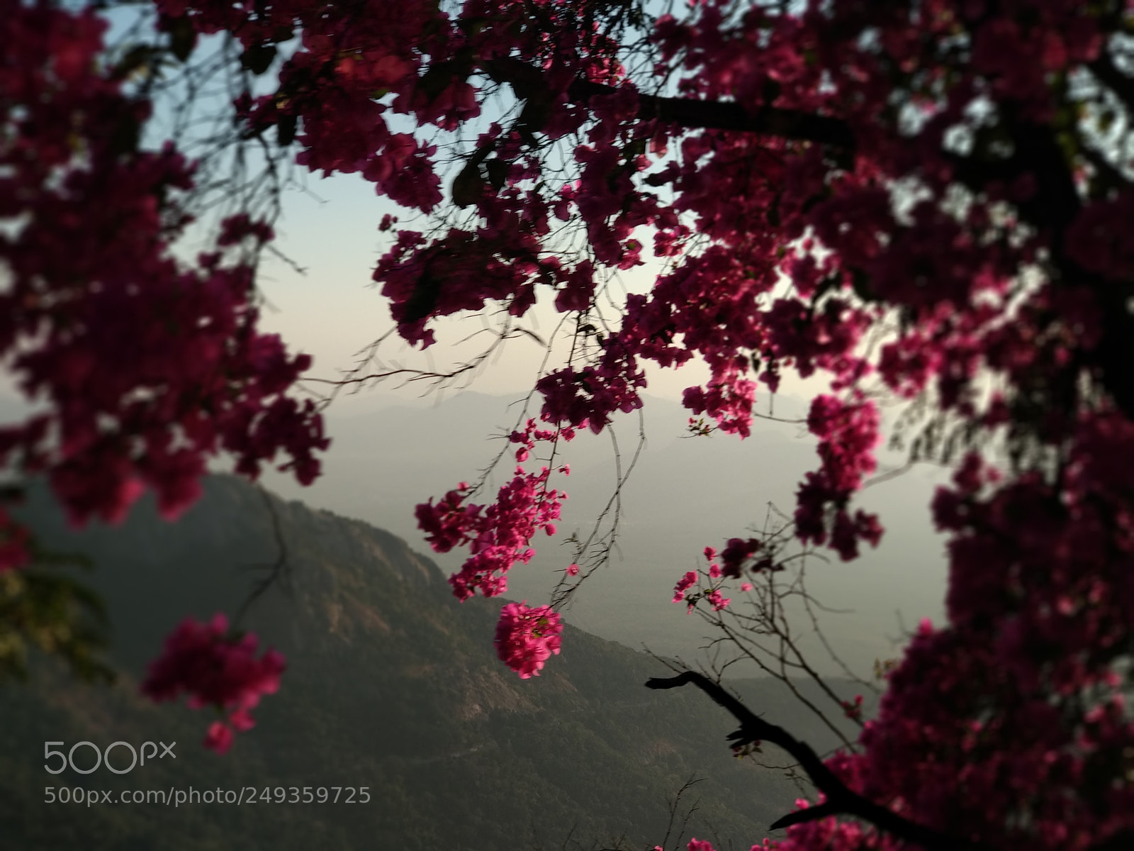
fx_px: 1703
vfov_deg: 28.0
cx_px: 567
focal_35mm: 52
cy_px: 426
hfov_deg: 36.8
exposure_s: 1/563
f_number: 2.6
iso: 100
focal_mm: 5.99
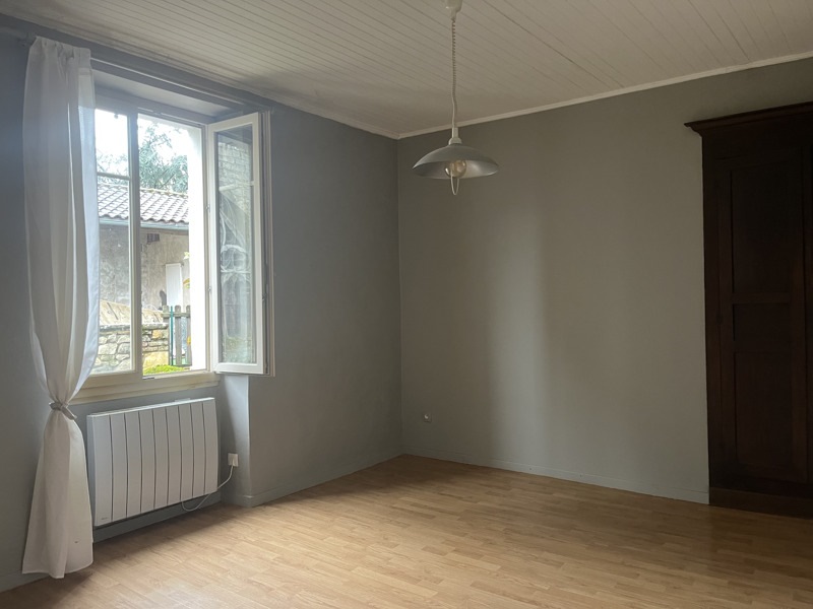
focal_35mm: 26
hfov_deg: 67.3
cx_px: 406
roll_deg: +1.8
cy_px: 304
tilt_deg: +1.2
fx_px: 611
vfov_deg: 53.1
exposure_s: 1/50
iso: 320
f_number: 1.6
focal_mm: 5.1
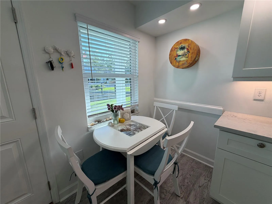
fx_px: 110
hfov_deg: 102.1
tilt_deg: -7.8
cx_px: 136
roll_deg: +1.1
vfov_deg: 85.7
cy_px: 102
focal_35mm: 14
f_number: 2.2
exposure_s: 1/120
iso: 50
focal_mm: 2.22
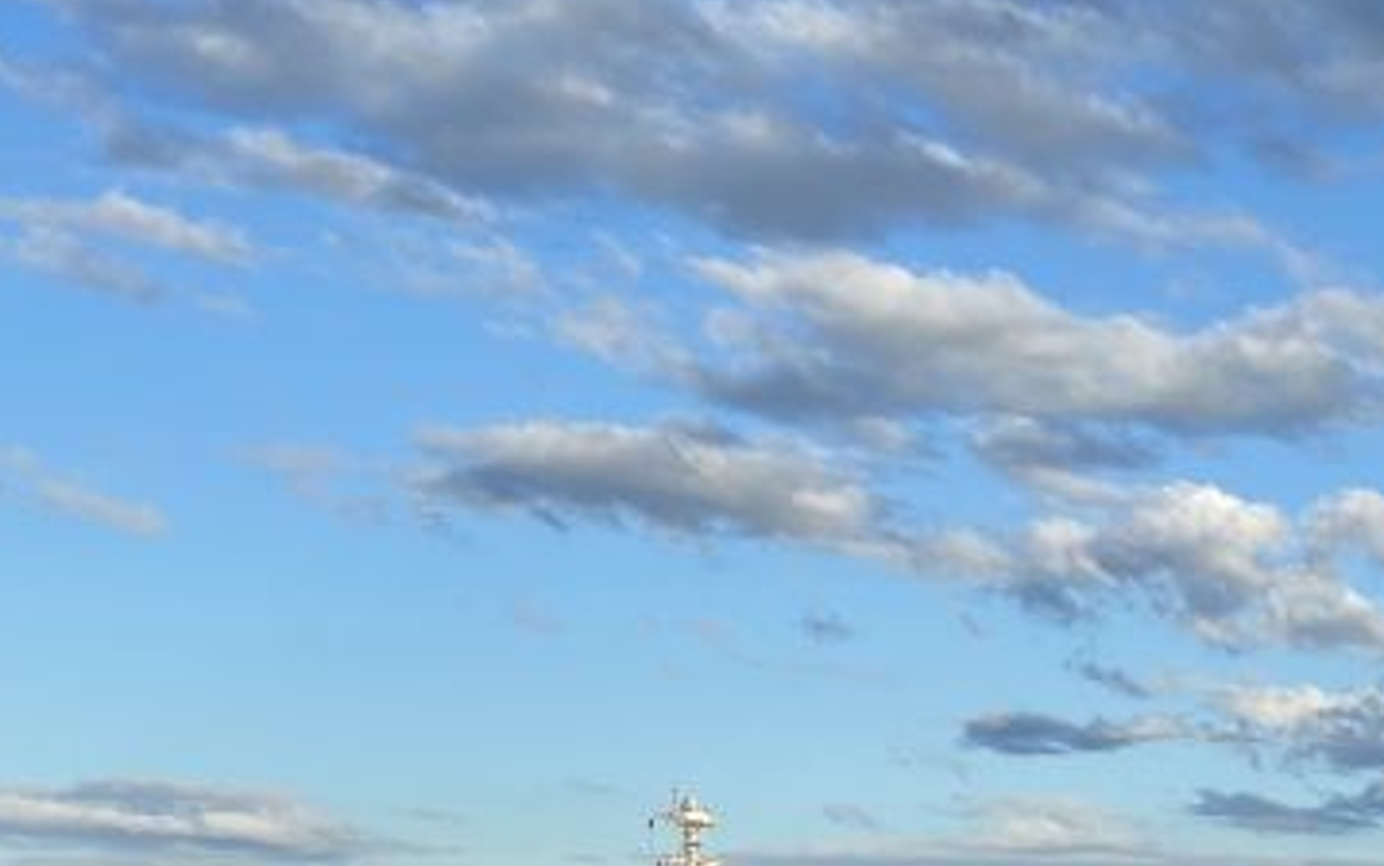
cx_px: 1090
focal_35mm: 100
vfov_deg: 12.9
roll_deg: -0.9
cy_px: 881
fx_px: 3773
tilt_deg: +3.7
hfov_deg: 20.6
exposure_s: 1/1261
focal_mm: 6
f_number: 2
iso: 25
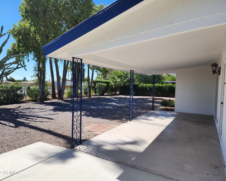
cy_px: 90
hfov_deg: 70.3
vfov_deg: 58.8
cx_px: 111
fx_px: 161
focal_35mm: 24
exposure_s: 1/859
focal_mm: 6.4
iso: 12
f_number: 1.8
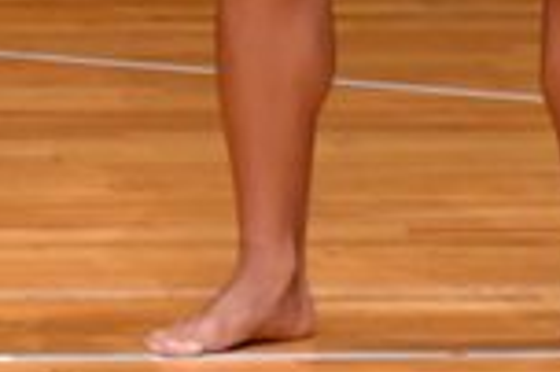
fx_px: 22609
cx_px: -286
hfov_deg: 1.4
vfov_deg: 0.9
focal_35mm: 1455
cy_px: -479
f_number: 5.6
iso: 4000
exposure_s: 1/400
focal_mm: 190
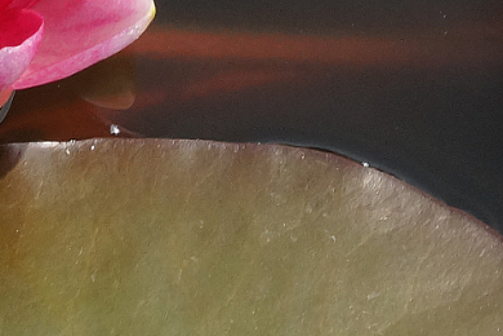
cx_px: -4
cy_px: -103
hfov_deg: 4.5
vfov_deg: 3.0
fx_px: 6441
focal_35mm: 461
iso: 640
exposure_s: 1/160
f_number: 13
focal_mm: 100
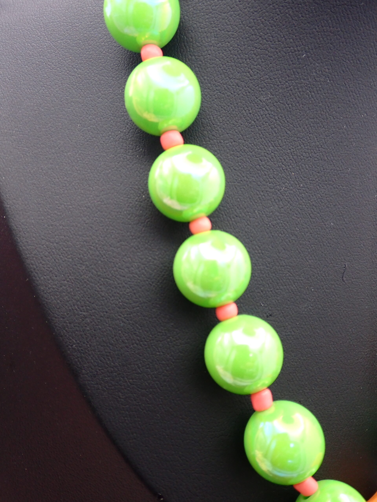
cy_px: 251
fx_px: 552
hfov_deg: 37.7
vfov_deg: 49.0
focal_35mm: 38
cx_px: 188
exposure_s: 1/60
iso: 200
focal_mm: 6.83
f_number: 2.7
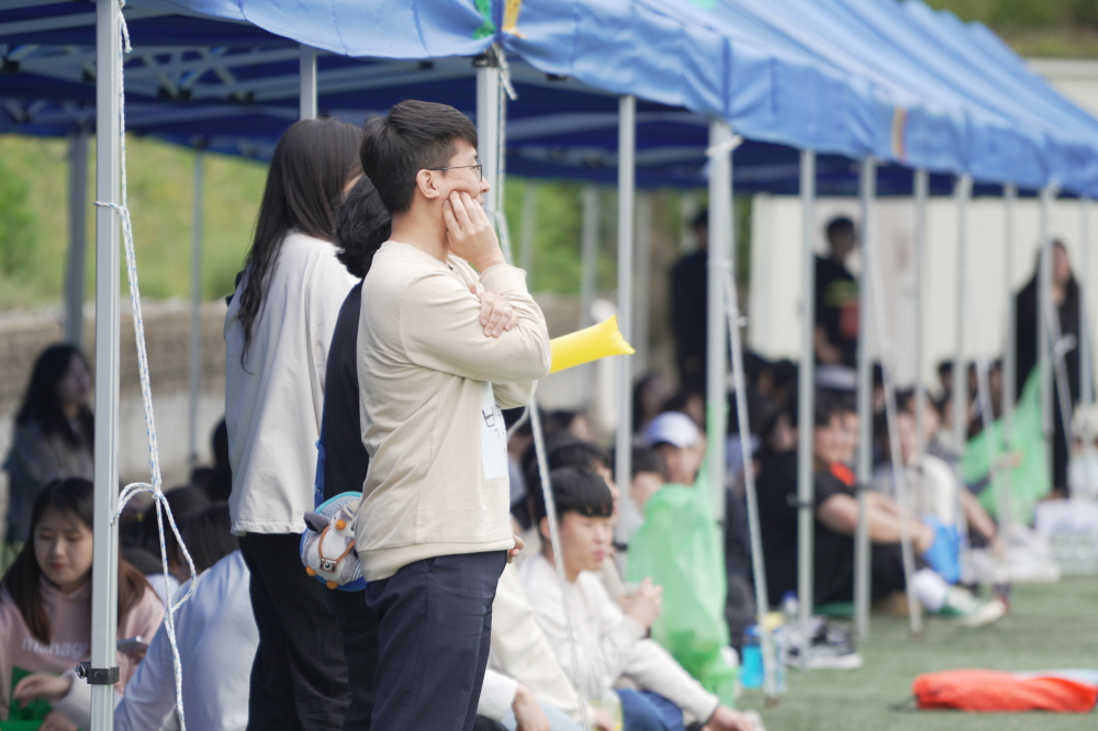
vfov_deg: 4.6
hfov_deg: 6.9
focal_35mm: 300
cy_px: 366
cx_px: 549
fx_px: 9146
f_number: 4
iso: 125
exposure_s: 1/50
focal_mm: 200
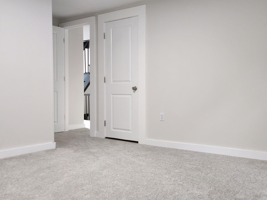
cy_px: 93
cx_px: 158
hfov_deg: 55.0
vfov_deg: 42.9
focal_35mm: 33
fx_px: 255
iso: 400
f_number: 1.8
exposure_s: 1/120
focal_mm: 5
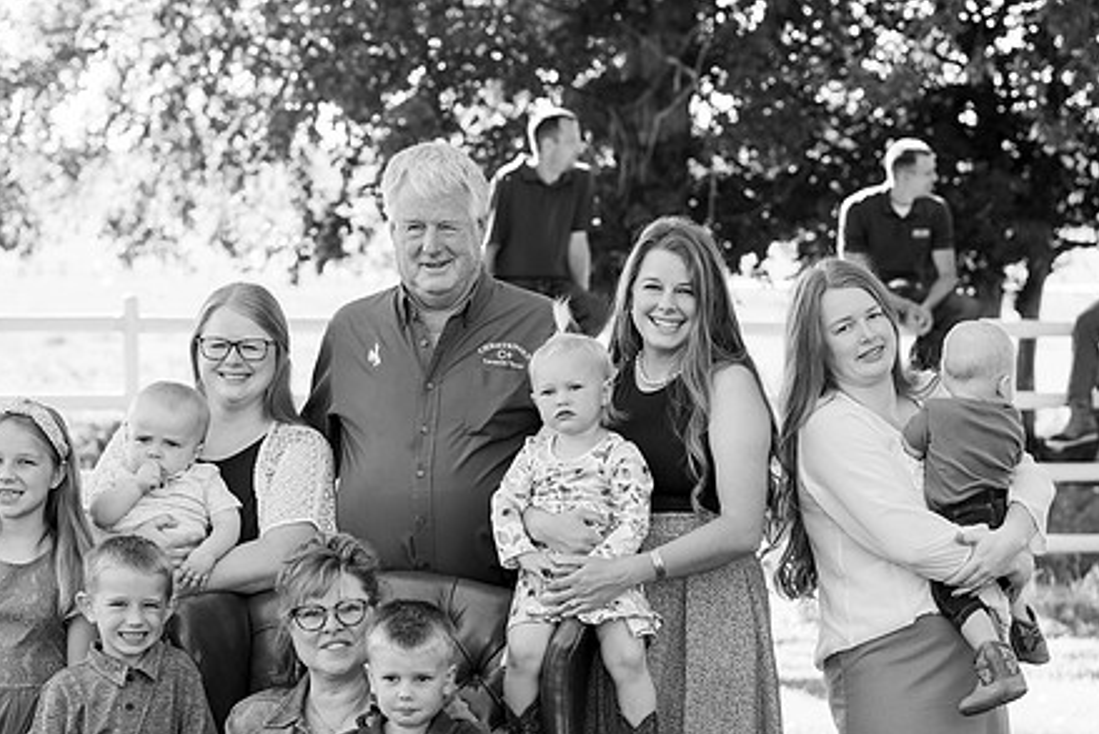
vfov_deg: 10.4
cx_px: 553
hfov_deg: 15.5
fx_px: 4031
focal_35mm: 132
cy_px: 400
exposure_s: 1/320
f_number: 5.6
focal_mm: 100
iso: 800
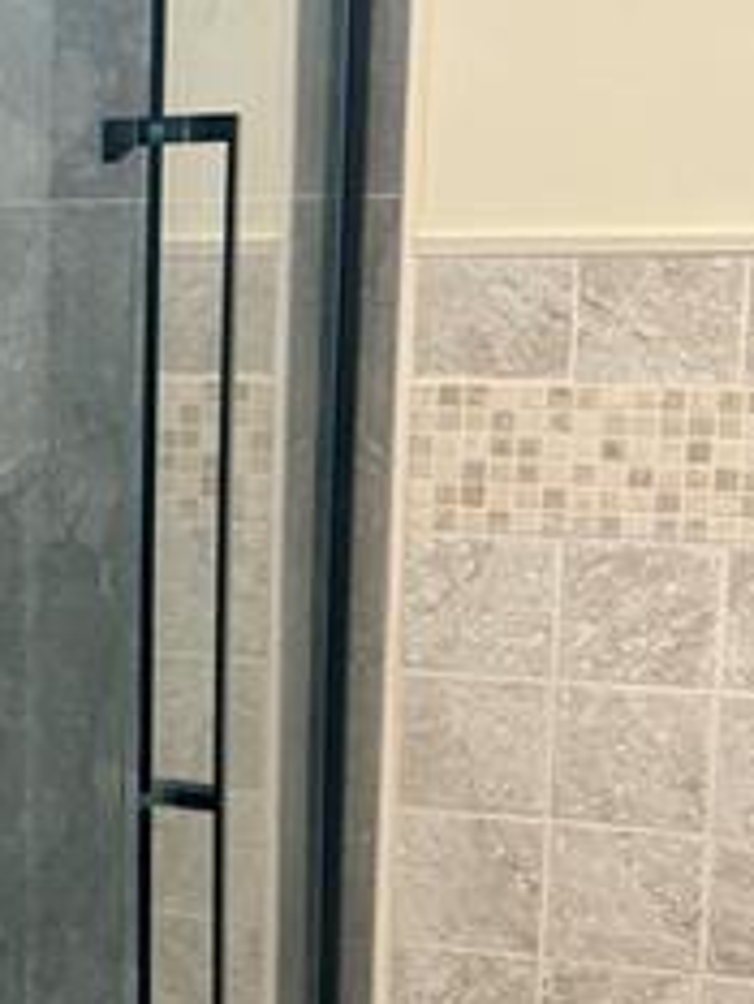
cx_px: -457
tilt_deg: -10.5
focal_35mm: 79
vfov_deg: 24.7
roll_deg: +2.5
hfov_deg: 16.6
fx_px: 2292
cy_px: 543
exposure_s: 1/60
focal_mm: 6.76
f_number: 1.78
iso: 250
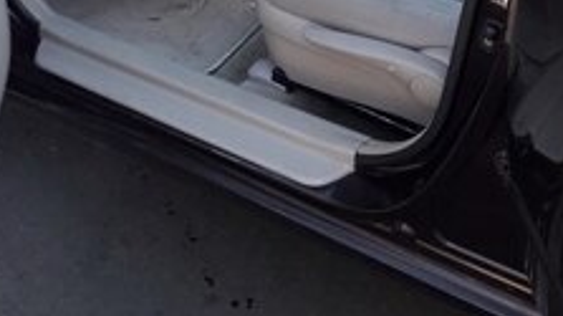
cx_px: 210
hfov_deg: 30.9
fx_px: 1014
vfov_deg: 15.9
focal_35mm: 68
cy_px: -187
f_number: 1.9
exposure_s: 1/159
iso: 40
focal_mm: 3.7
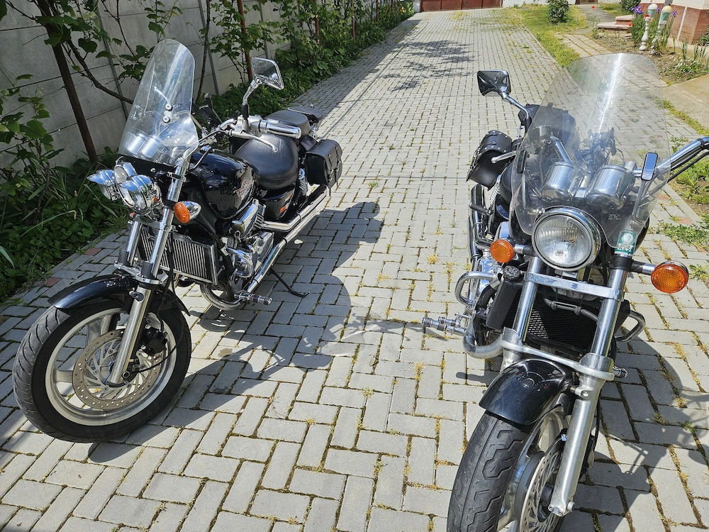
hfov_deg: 73.9
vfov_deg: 58.9
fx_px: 471
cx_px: 354
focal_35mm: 23
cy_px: 266
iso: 25
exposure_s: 1/1751
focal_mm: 5.4
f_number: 1.8
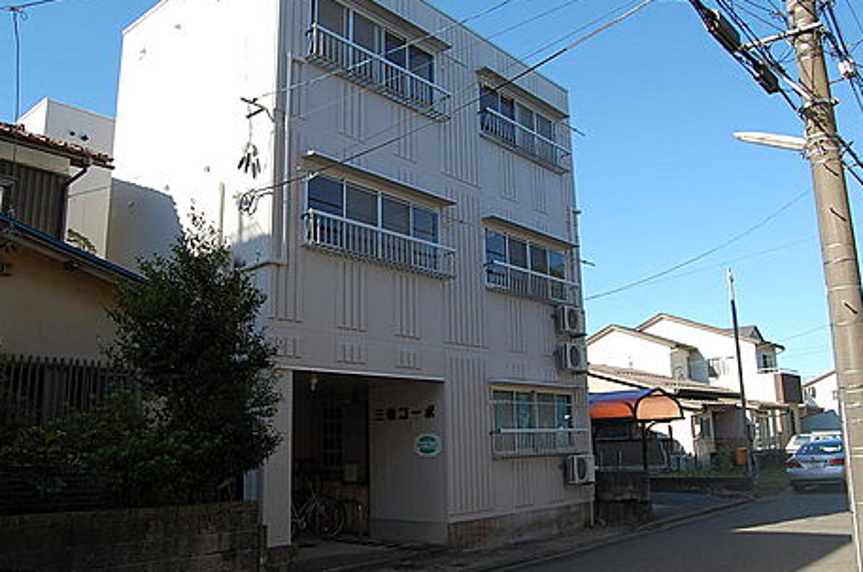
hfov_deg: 62.0
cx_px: 425
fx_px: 718
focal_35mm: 30
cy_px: 278
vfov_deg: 43.5
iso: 200
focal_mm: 18
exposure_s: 1/250
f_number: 8
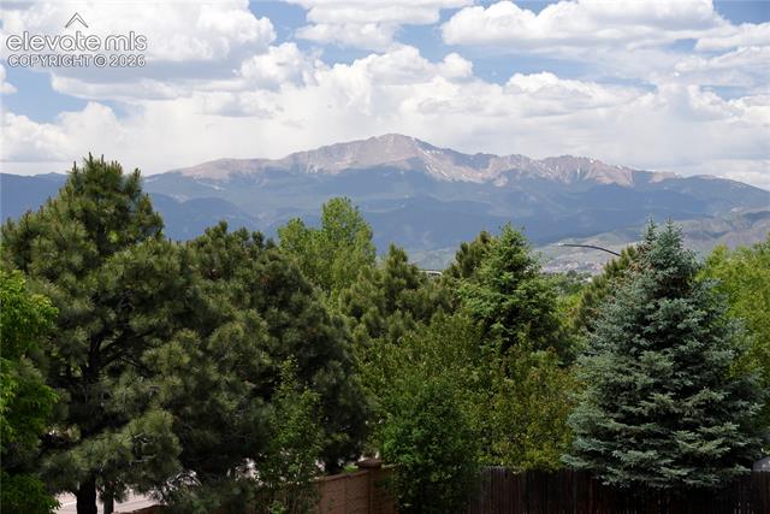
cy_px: 257
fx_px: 1818
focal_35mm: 85
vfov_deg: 16.1
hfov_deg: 23.9
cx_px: 385
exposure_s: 1/400
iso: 400
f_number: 7.1
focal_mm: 85
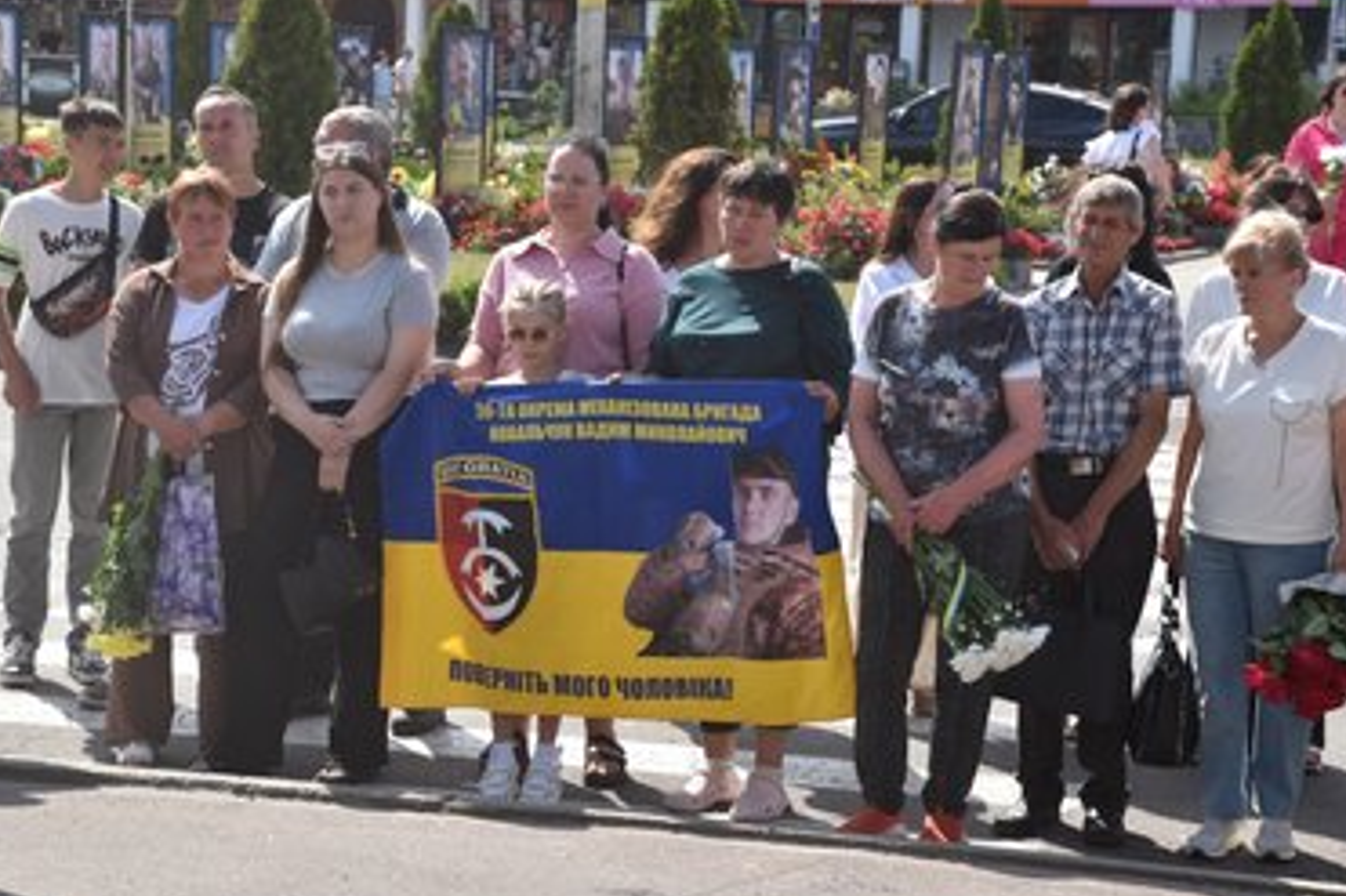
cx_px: 653
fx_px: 3625
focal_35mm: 97
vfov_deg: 14.1
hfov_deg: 21.0
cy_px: 446
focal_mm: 60
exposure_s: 1/320
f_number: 9
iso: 200
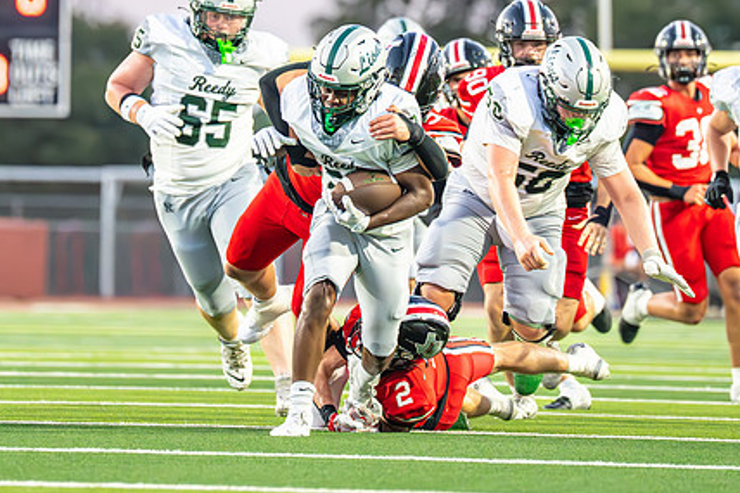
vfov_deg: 2.8
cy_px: 1
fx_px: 10068
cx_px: 385
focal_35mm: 490
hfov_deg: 4.2
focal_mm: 200
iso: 5000
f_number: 2.8
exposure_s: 1/1250
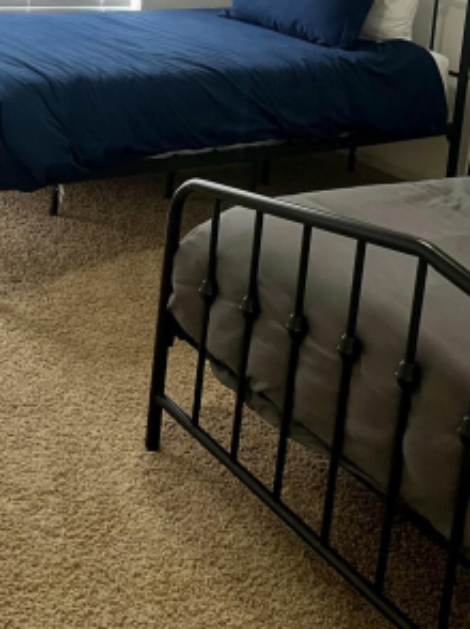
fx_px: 1070
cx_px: 192
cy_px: 29
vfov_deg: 30.8
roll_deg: -4.8
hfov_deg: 24.7
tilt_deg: -11.3
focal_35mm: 59
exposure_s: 1/60
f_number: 1.6
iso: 200
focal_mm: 5.1
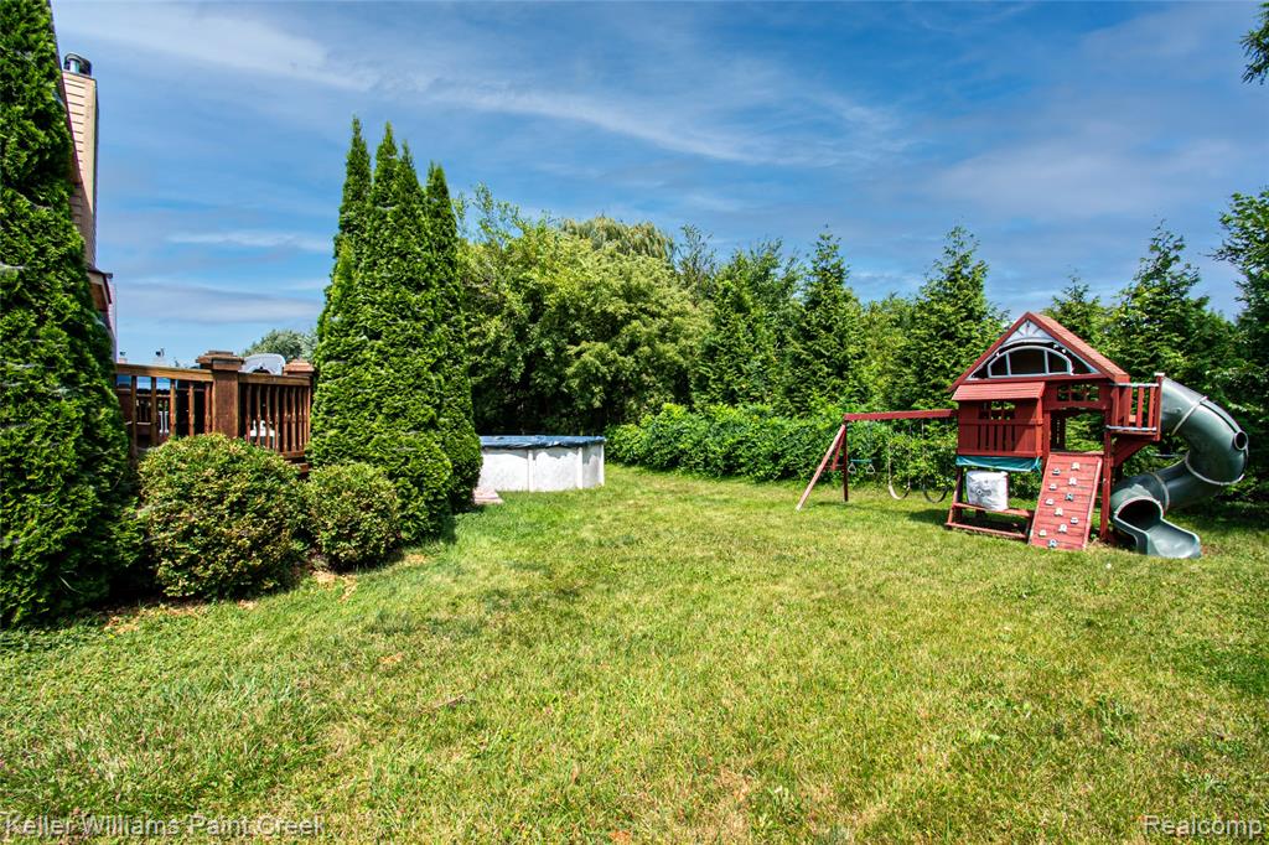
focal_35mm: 15
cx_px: 634
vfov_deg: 77.3
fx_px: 529
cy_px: 422
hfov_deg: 100.4
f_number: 16
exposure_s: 1/80
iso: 250
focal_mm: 10
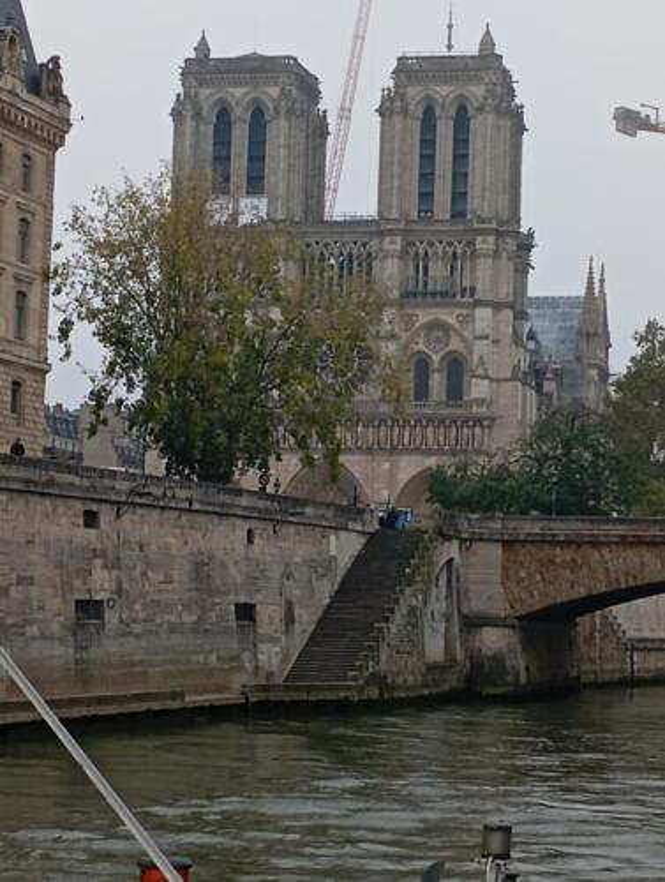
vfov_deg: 21.5
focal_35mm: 91
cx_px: 332
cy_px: 441
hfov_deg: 16.3
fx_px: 2323
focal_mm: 4.27
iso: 102
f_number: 1.8
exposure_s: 1/248
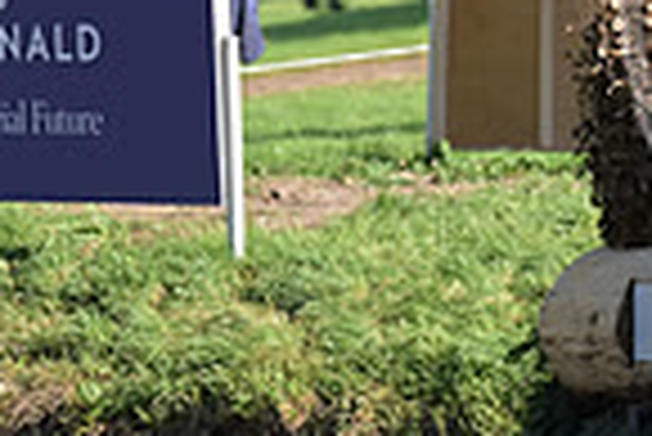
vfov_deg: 2.6
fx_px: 9445
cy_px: -88
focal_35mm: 521
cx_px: 1034
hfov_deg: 3.9
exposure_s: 1/1250
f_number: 5
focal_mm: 130
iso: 720
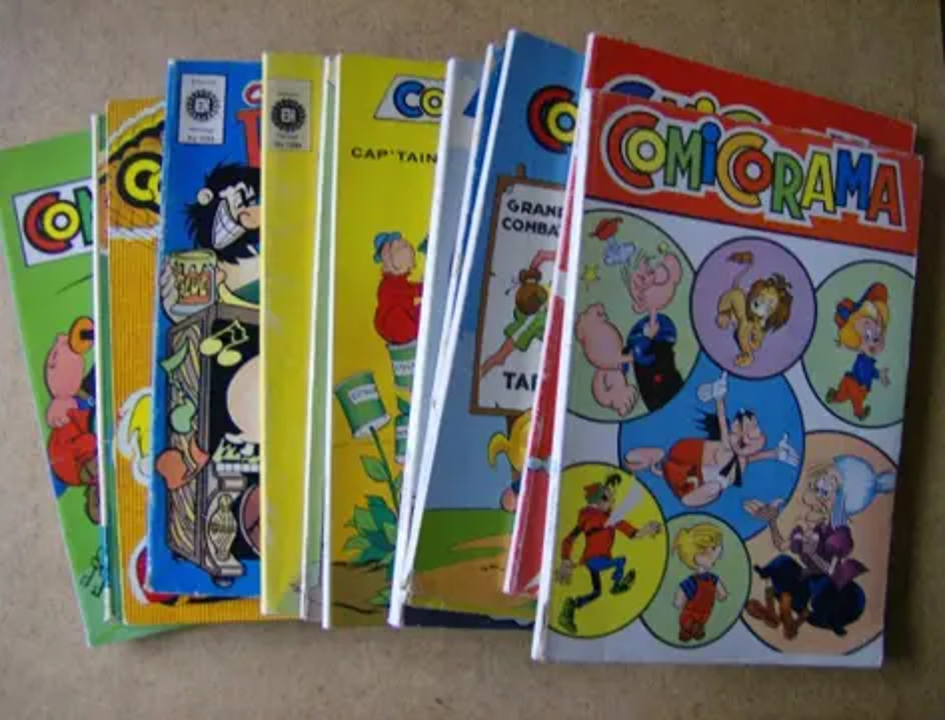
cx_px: 472
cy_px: 360
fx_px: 988
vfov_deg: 40.0
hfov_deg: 51.1
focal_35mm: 36
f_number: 2.8
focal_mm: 6
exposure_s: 1/20.5
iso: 200
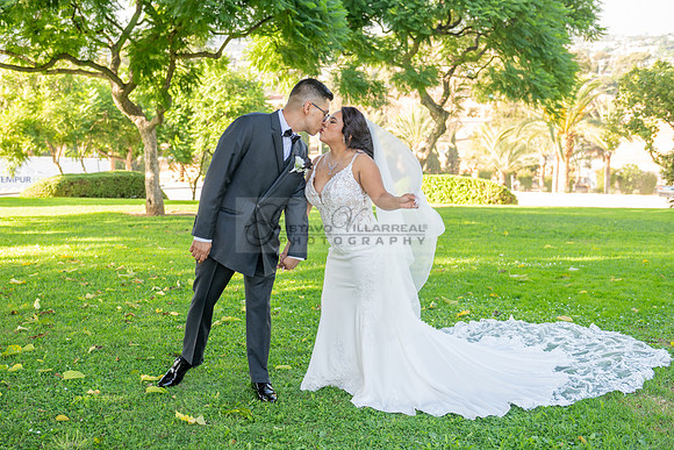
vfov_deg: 29.8
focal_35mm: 45
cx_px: 294
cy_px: 245
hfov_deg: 43.4
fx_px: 845
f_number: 3.5
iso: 200
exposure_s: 1/200
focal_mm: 40
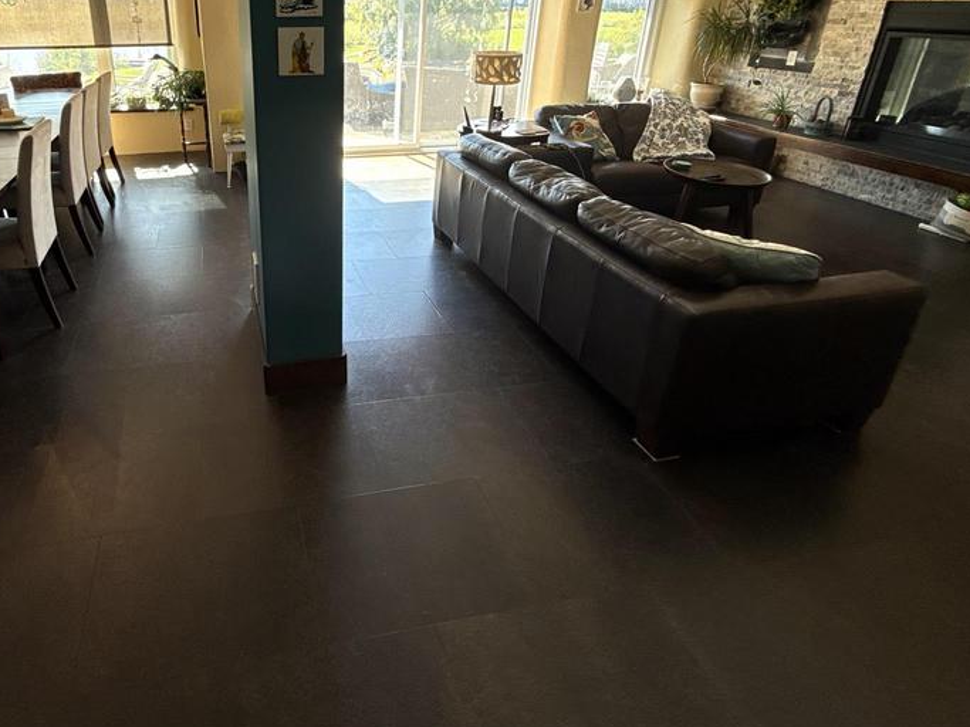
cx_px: 318
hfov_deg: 76.3
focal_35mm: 21
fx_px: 588
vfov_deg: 61.4
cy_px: 224
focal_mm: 2.22
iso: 80
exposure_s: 1/120
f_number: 2.2
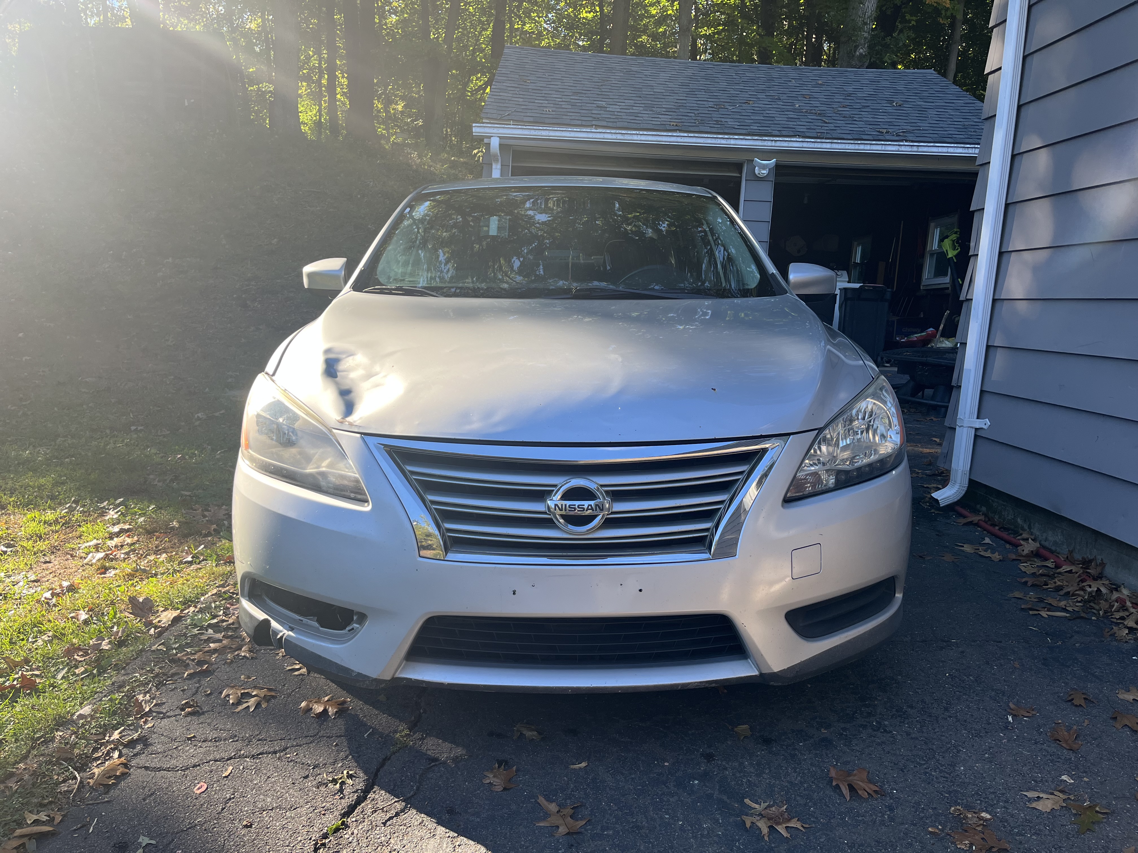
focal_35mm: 26
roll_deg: -1.7
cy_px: 426
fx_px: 855
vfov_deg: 53.1
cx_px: 569
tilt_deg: -9.5
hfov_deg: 67.3
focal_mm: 5.1
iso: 50
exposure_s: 1/621
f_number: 1.6
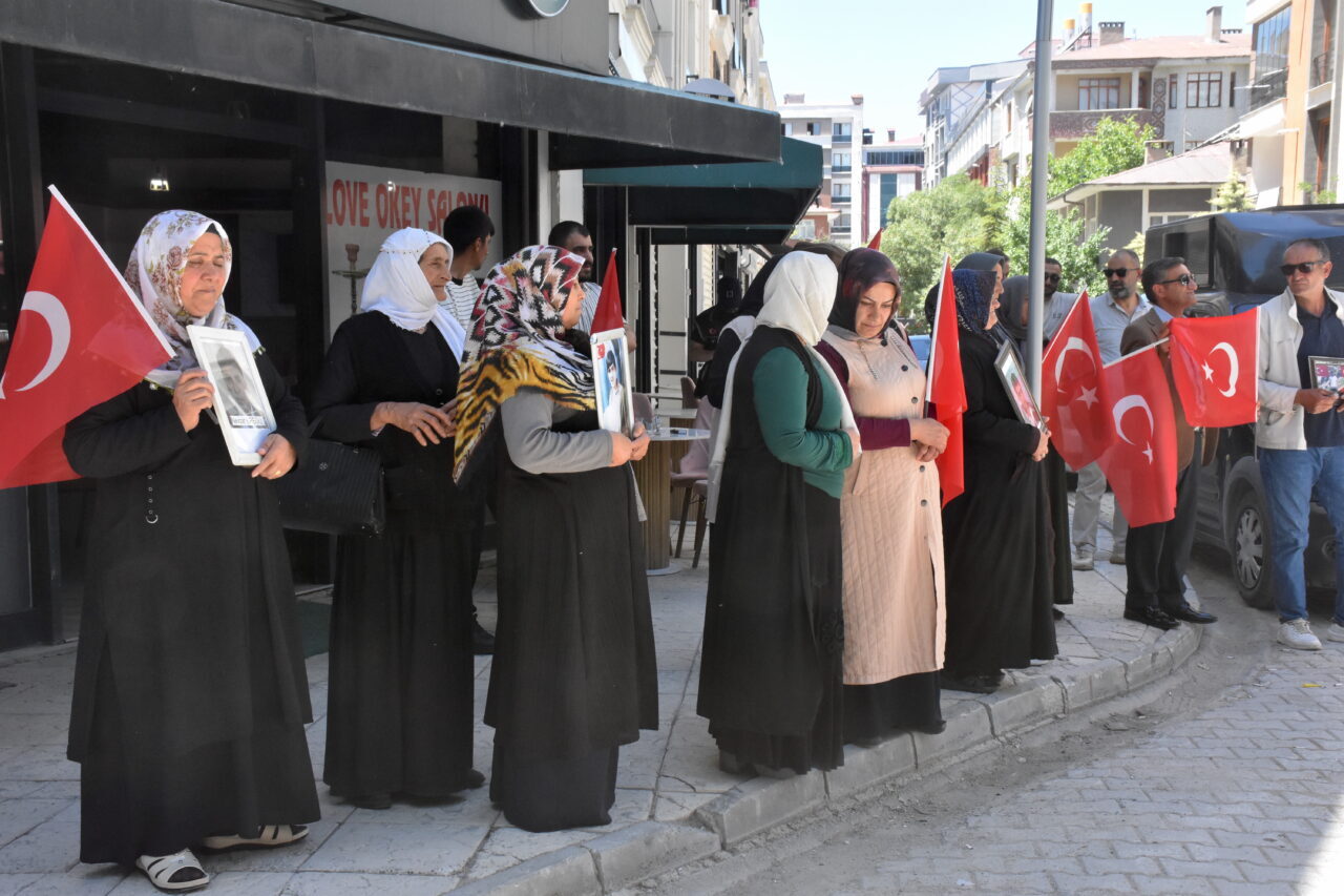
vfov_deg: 29.9
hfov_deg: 43.6
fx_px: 1680
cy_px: 448
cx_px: 672
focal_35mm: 45
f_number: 11
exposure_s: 1/500
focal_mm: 30
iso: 2000
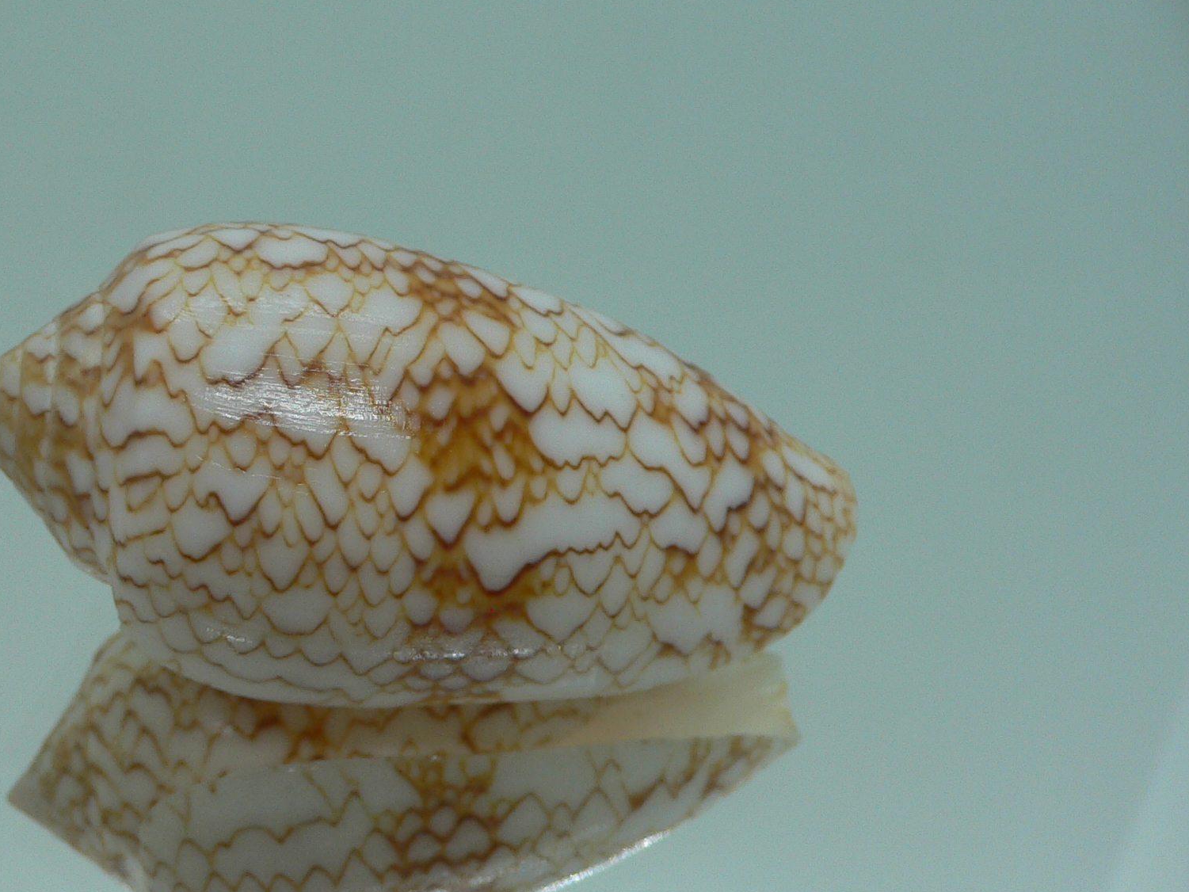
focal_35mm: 47
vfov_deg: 30.9
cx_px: 402
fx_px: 1614
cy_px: 492
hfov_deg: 40.0
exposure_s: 1/60
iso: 80
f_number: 2.8
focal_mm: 4.6
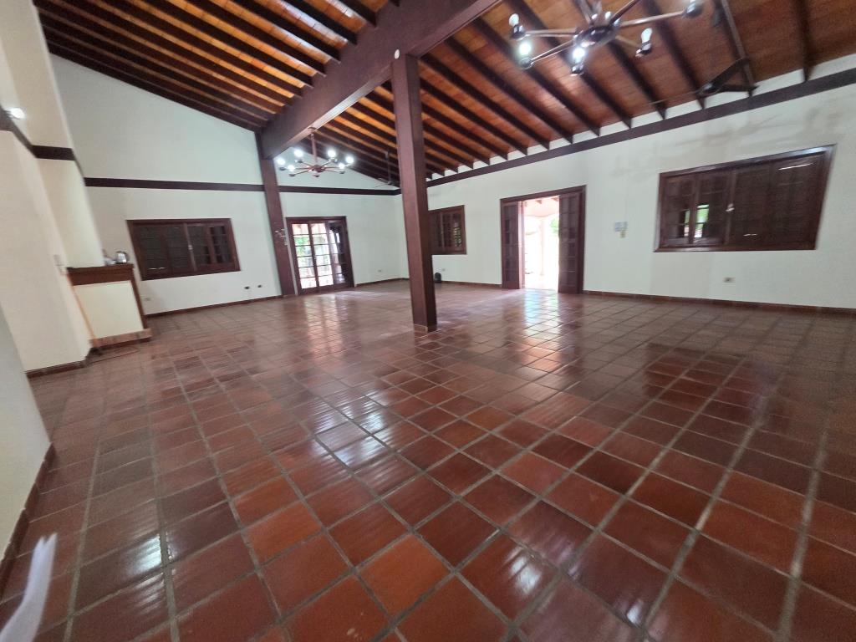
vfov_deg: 89.9
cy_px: 321
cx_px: 428
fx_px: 321
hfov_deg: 106.2
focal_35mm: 13
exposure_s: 1/50
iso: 640
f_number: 2.2
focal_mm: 2.2
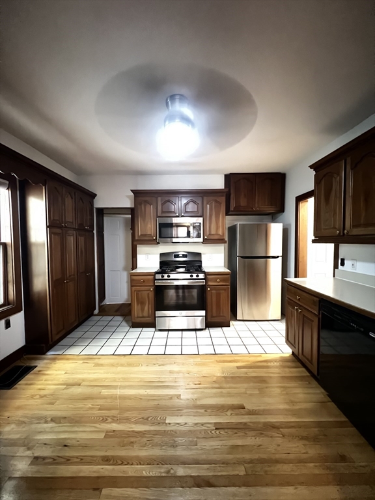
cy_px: 250
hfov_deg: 89.9
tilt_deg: -2.6
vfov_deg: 106.2
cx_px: 188
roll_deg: +0.2
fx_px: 188
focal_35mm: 13
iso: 2500
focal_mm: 1.57
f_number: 1.8
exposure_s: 1/15
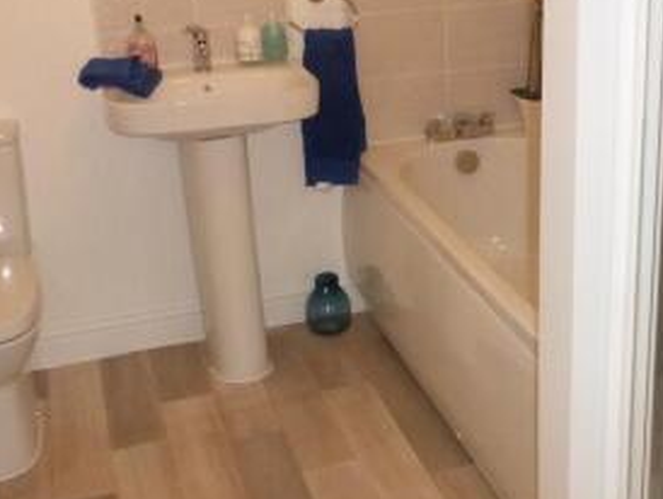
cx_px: 485
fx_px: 978
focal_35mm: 51
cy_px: 202
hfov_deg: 36.7
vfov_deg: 28.5
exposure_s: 1/60
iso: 800
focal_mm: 4.3
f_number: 3.3
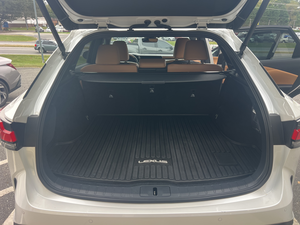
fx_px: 225
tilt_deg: -20.1
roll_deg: +0.2
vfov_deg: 53.1
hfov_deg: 67.3
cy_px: 112
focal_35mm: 26
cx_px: 150
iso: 40
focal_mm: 5.7
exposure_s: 1/180
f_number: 1.5
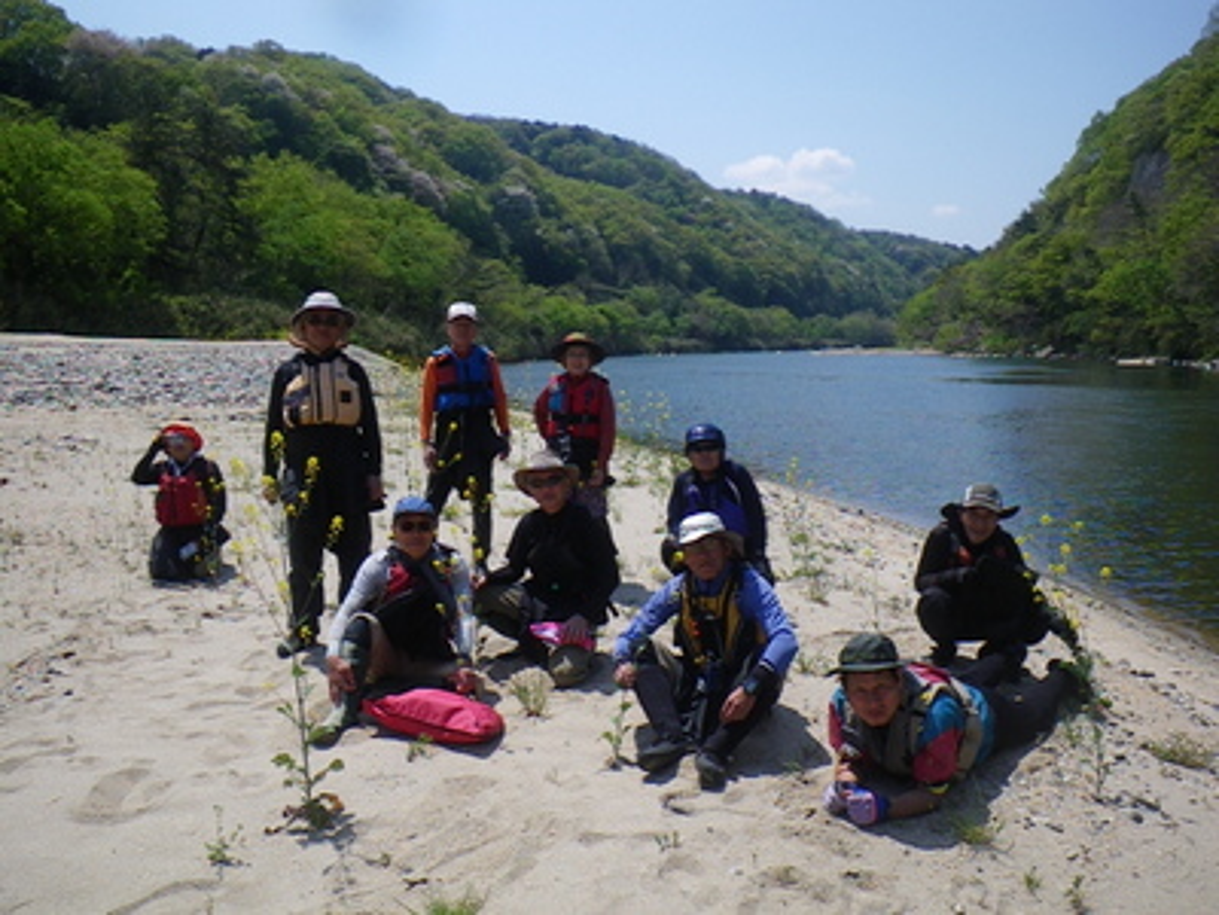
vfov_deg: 49.7
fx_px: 986
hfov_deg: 63.4
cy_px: 458
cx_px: 610
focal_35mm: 28
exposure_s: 1/400
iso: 50
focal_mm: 5
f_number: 4.2
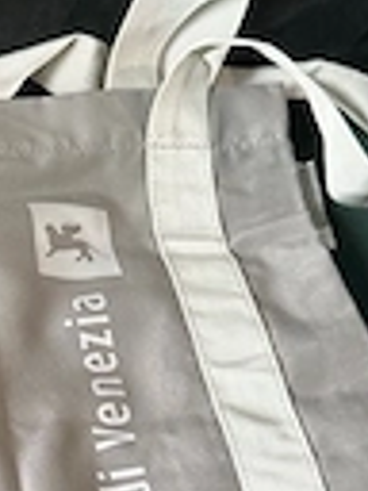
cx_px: 19
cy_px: 445
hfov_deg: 19.2
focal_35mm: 75
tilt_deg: -63.2
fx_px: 1063
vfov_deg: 25.2
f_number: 1.78
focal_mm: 6.86
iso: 400
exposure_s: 1/60
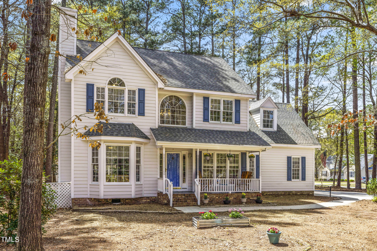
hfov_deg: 63.7
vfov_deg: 45.0
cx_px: 188
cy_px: 126
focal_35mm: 29
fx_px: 304
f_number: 8
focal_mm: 29
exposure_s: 1/250
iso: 100
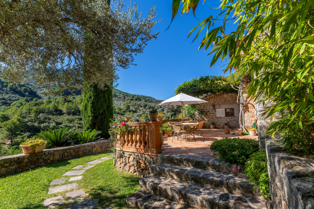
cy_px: 104
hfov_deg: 96.7
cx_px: 157
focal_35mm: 16
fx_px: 140
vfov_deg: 73.8
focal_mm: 10.5
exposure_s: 1/1000
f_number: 8
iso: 320
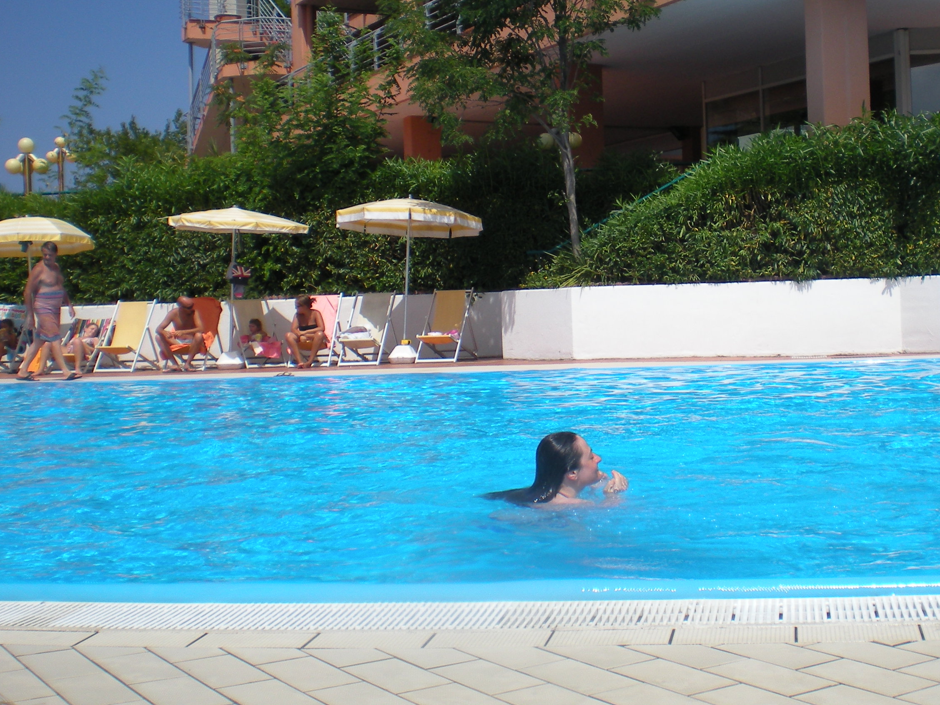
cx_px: 643
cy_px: 315
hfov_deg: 34.5
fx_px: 1493
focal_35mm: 55
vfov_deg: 26.5
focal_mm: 6.3
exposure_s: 1/768
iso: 64
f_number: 4.6
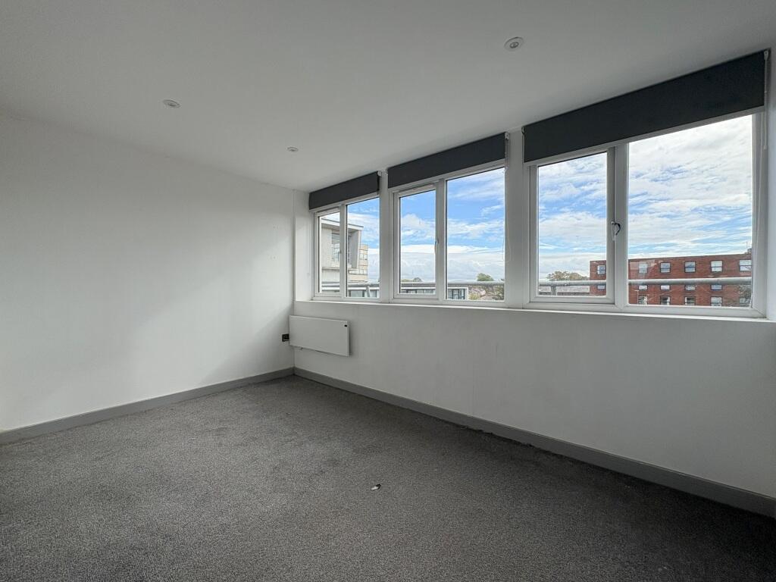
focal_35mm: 14
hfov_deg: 102.1
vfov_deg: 85.7
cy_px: 291
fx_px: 314
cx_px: 388
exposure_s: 1/787
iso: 40
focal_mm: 2.22
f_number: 2.2
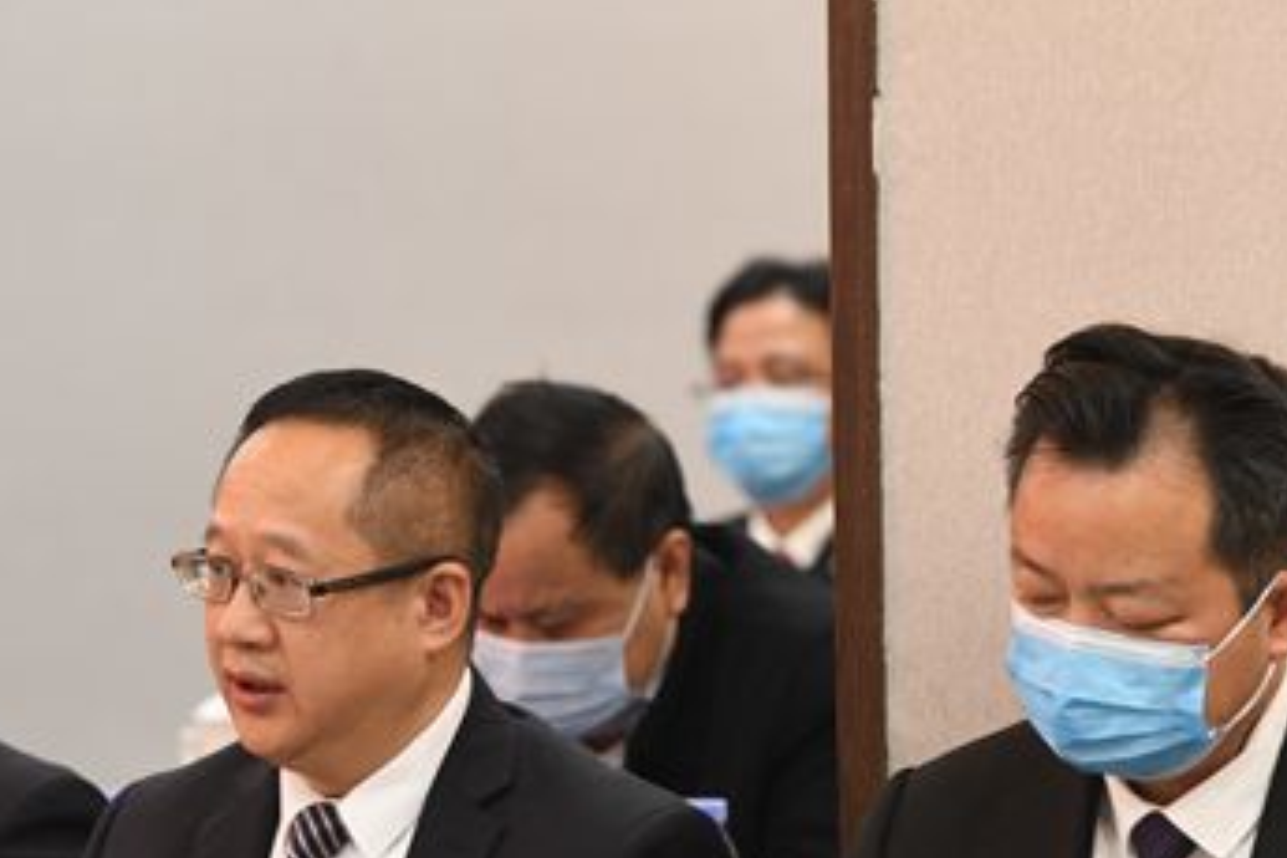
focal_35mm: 296
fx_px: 10581
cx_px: 190
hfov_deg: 6.9
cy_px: 608
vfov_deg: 4.6
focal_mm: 170
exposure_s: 1/15
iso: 1600
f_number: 5
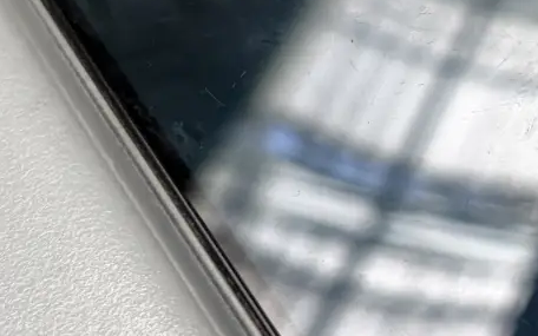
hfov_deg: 17.3
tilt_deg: -44.3
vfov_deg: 11.3
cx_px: 623
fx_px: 1701
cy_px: 213
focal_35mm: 116
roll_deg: -4.5
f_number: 1.6
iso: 40
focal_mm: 5.96
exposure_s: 1/121
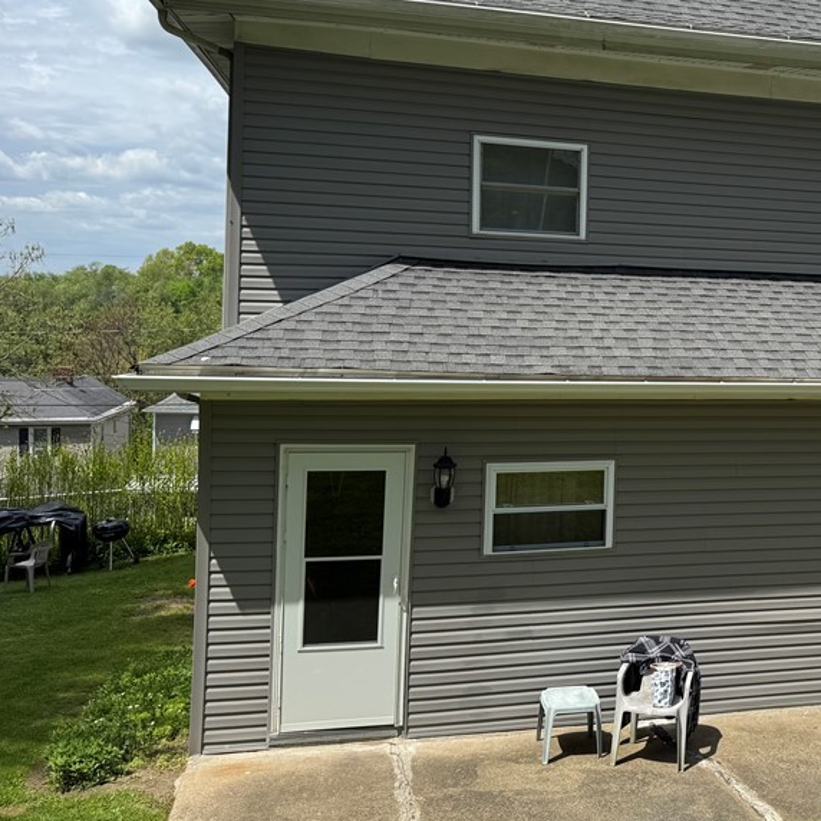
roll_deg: -2.2
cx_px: 683
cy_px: 343
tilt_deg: -3.0
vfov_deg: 43.7
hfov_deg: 41.5
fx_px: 1020
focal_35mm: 38
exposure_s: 1/4310
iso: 80
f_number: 1.78
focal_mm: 6.76
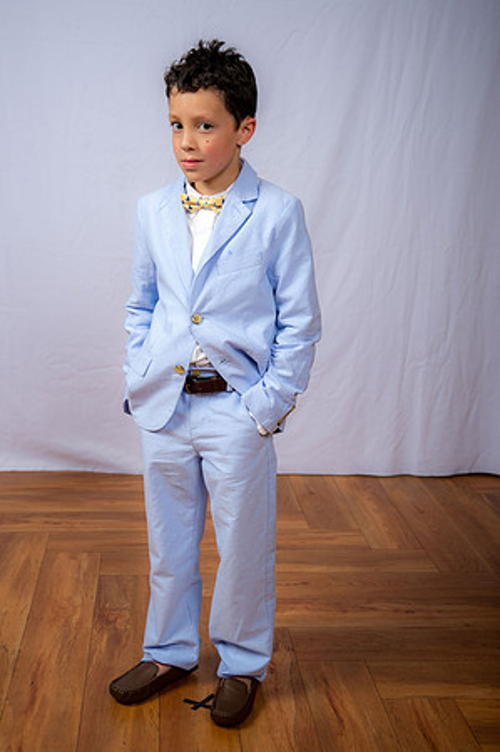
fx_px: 1044
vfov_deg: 39.6
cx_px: 250
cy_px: 376
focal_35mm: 50
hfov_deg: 26.9
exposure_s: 1/160
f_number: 6.3
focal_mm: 50
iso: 250
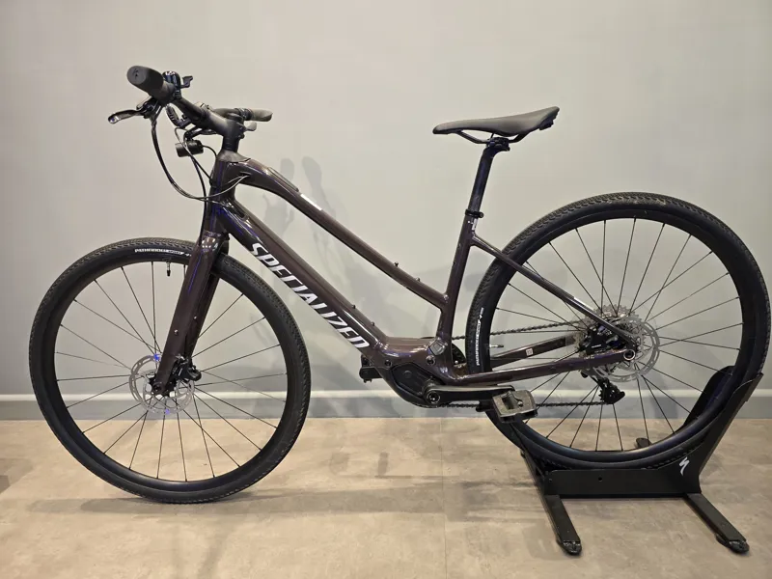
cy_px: 290
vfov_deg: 58.9
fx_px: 513
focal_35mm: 23
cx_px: 386
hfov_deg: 73.9
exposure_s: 1/50
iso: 100
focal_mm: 6.3
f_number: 1.7
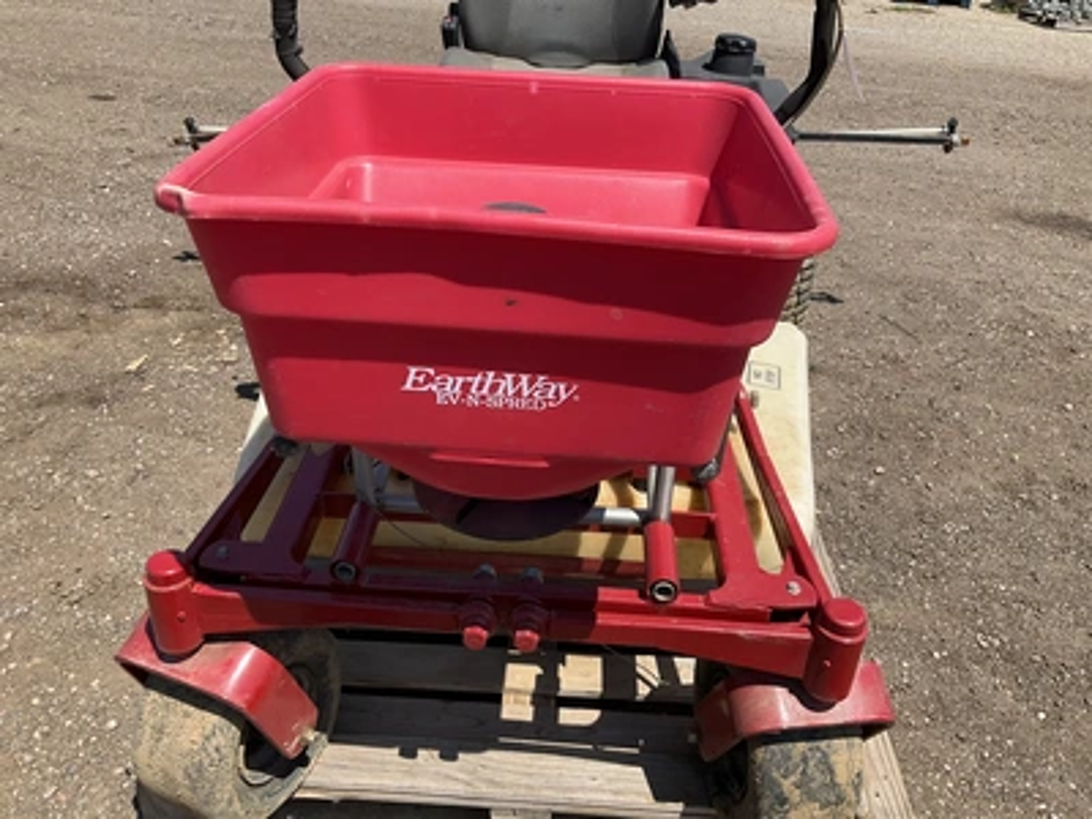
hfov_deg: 61.7
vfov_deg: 48.2
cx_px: 546
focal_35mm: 29
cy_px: 410
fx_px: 915
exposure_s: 1/1377
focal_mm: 3
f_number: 1.8
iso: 25
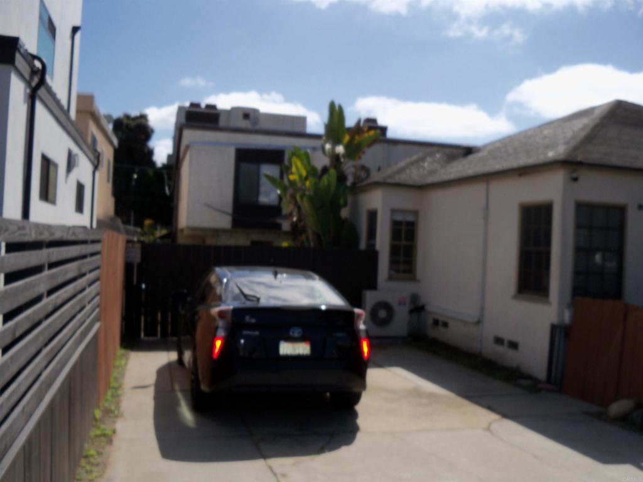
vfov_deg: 40.7
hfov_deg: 52.6
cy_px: 241
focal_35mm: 35
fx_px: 650
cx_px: 322
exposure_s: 1/1250
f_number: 3.5
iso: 80
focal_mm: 6.2
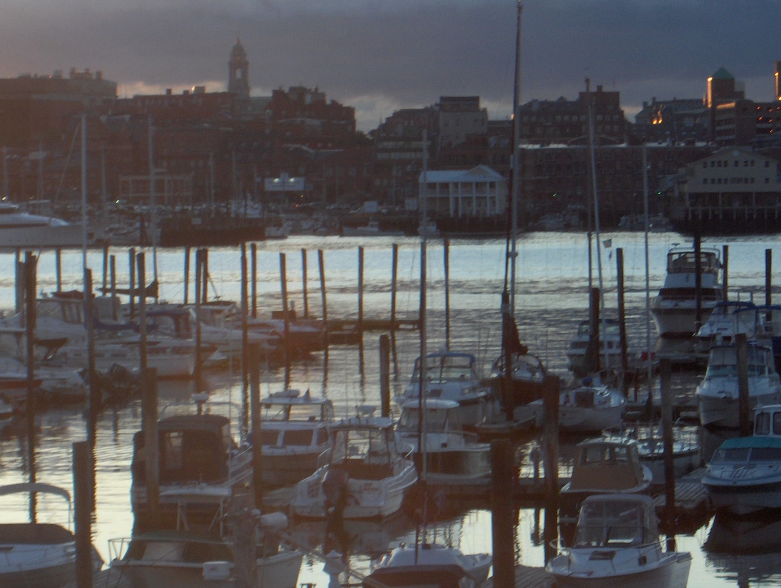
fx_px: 3932
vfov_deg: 8.6
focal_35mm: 174
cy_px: 313
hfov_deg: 11.3
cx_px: 508
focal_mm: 24
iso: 200
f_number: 4.9
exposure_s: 1/70.9
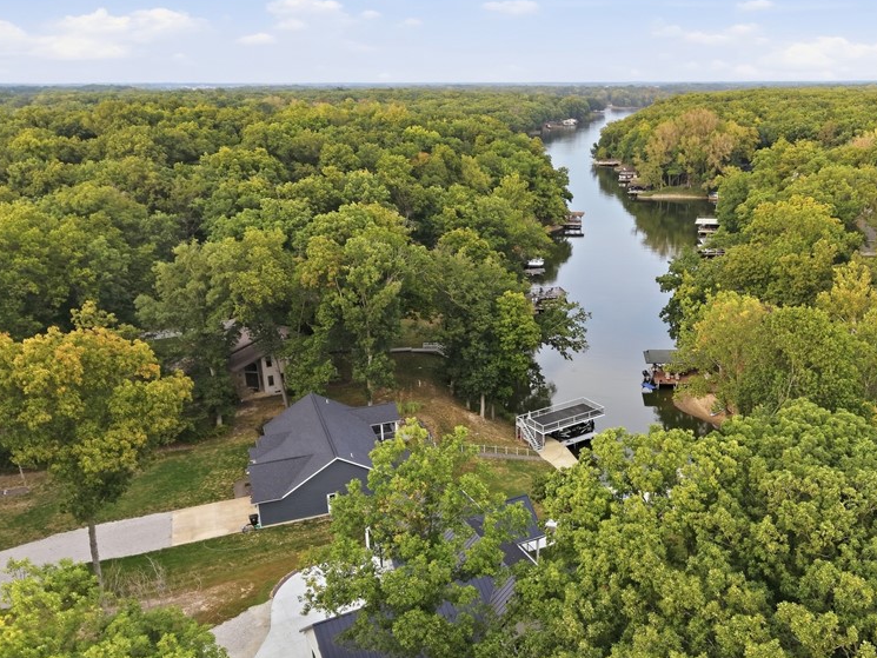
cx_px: 556
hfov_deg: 54.6
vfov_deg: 42.9
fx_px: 836
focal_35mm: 33
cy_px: 359
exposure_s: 1/500
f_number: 1.8
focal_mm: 8.7
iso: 250
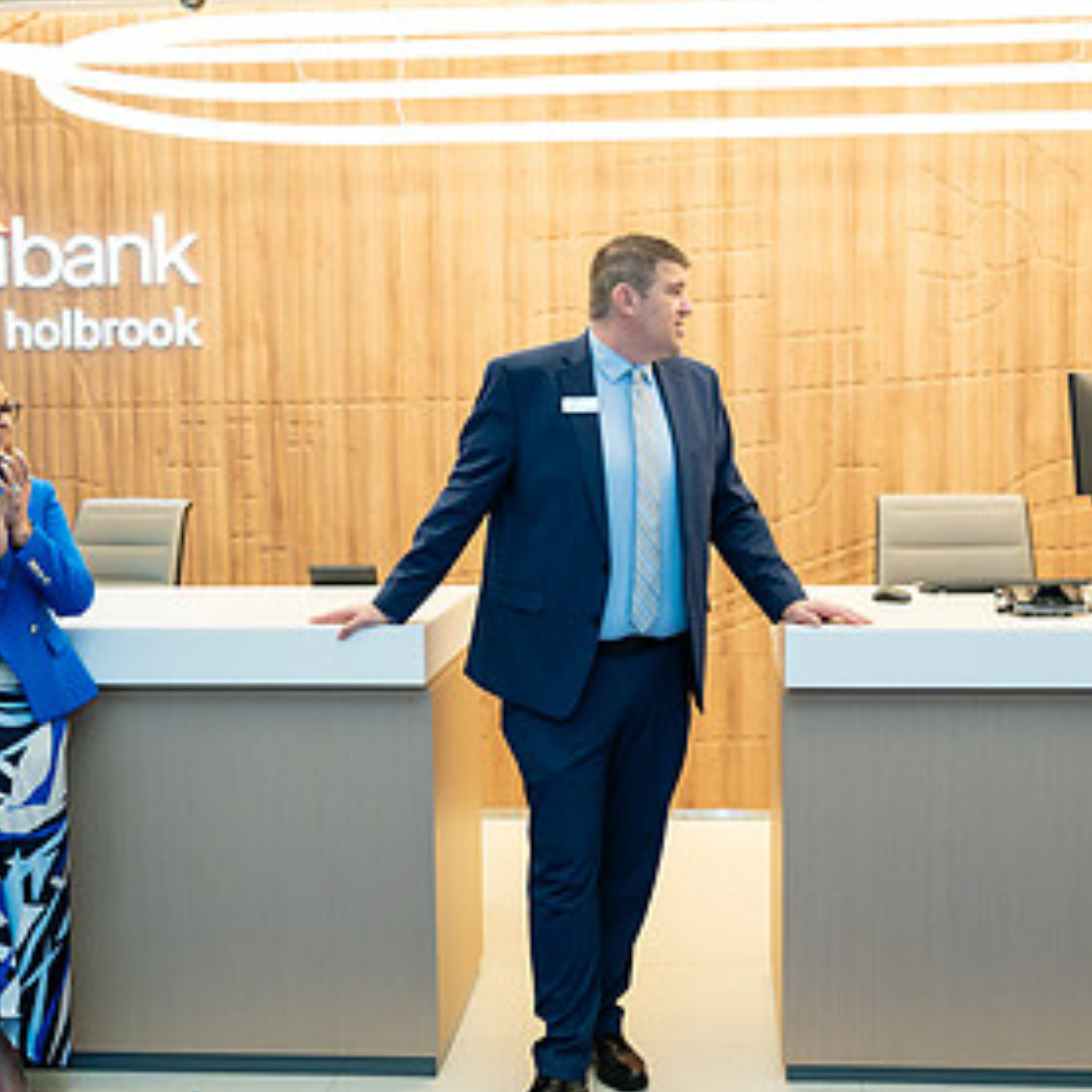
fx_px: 1785
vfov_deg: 34.0
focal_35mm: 50
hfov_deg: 34.0
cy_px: 581
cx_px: 577
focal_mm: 27
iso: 500
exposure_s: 1/200
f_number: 3.5
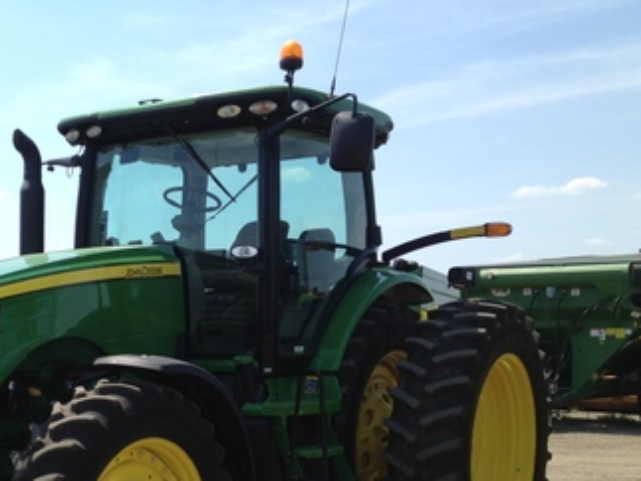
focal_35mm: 59
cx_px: 113
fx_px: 1092
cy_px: 372
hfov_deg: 31.7
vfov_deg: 24.5
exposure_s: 1/1227
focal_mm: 4.28
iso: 64
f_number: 2.4
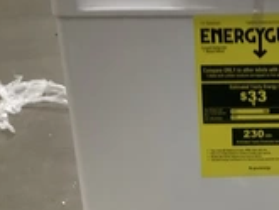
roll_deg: +0.1
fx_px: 605
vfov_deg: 19.4
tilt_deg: -24.0
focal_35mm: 75
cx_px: 252
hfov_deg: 25.2
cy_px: 171
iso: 500
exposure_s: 1/30
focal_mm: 3.3
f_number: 2.4
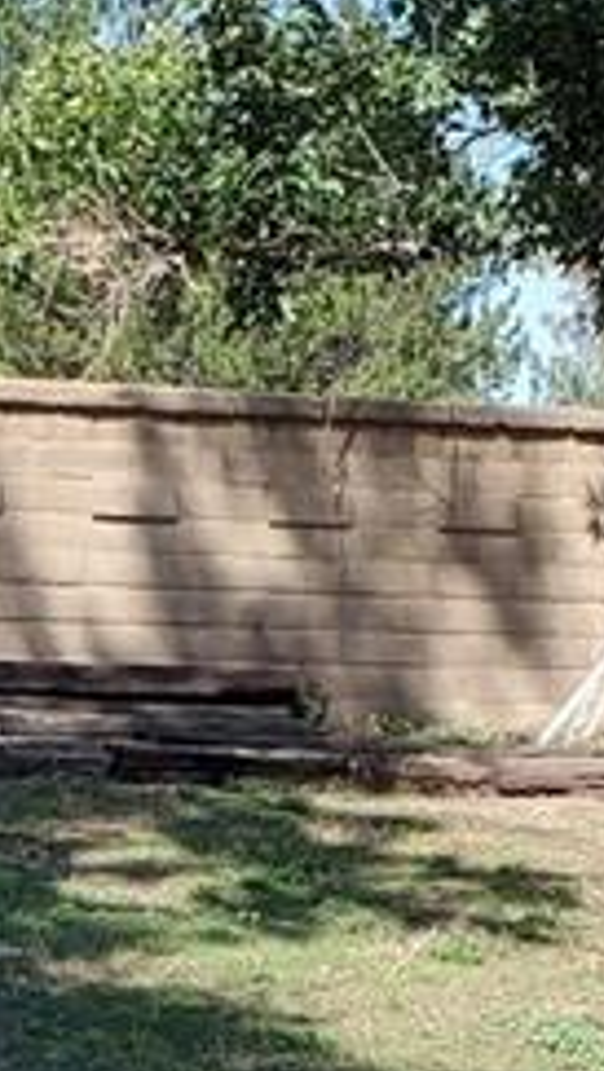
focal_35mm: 140
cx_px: -75
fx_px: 3979
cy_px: 1278
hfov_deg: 8.6
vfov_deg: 14.8
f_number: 2.4
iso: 50
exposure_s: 1/856
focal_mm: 4.3
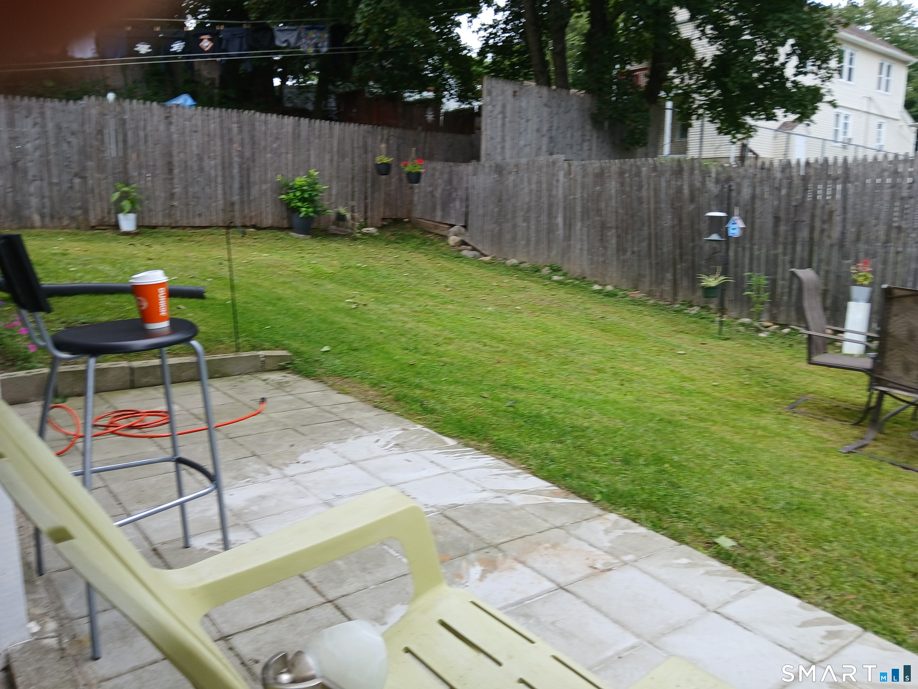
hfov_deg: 67.3
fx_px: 690
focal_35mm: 26
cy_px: 344
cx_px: 459
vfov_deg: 53.1
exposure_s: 1/120
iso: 25
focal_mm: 3.98
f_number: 1.8
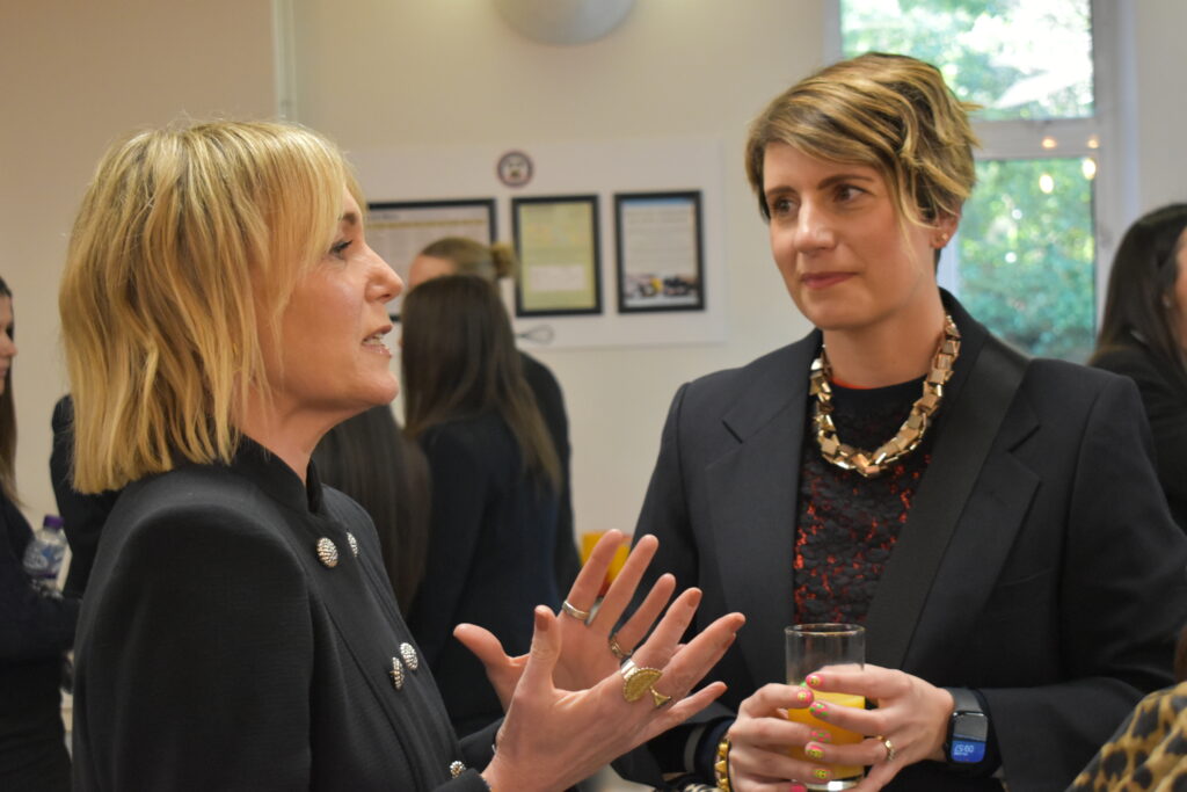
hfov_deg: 33.4
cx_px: 594
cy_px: 396
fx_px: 1978
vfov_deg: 22.6
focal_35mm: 60
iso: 2500
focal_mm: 40
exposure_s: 1/125
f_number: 5
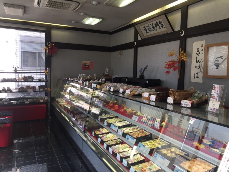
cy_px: 86
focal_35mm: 29
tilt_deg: -3.1
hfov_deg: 61.7
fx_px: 192
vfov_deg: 48.2
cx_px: 114
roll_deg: -3.0
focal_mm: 4.15
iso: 50
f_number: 2.2
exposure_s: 1/100
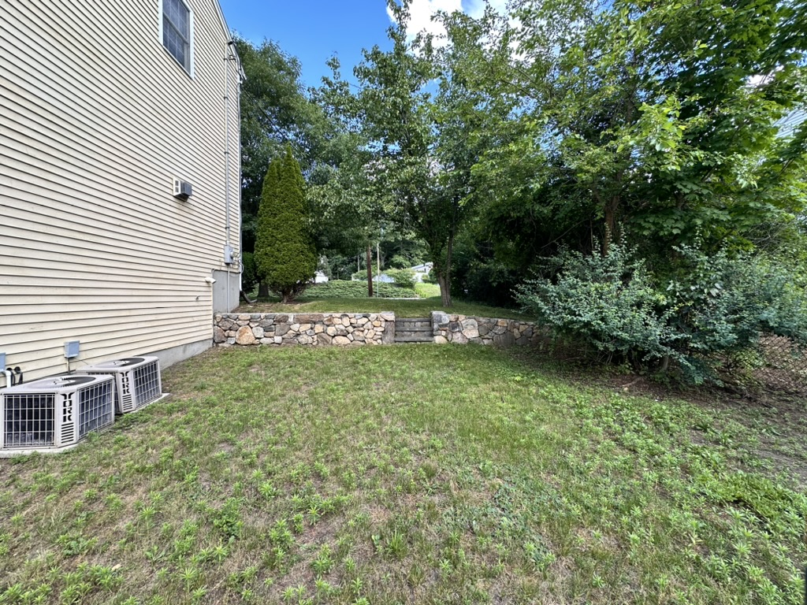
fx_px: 326
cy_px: 302
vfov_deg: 85.7
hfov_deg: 102.1
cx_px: 404
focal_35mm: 14
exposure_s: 1/117
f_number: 2.2
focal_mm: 2.22
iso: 40
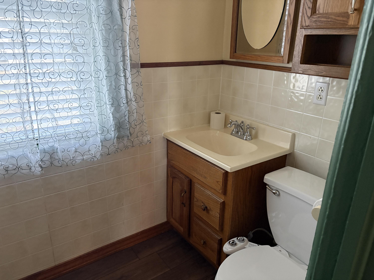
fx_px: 281
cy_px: 140
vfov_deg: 53.1
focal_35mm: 26
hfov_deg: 67.3
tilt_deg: -19.0
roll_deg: -2.1
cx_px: 187
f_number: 1.6
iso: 640
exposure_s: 1/38
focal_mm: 5.96
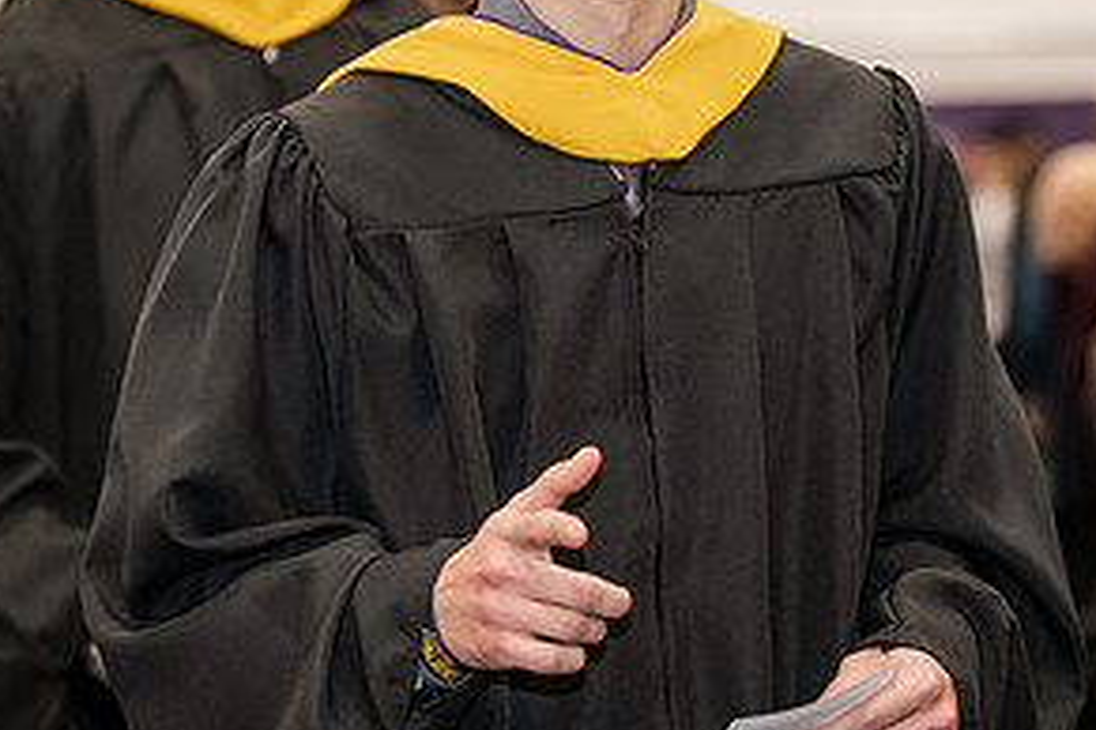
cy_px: 73
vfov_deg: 6.8
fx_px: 6180
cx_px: 584
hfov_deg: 10.1
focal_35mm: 203
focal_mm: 102
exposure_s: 1/200
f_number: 3.2
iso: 2000
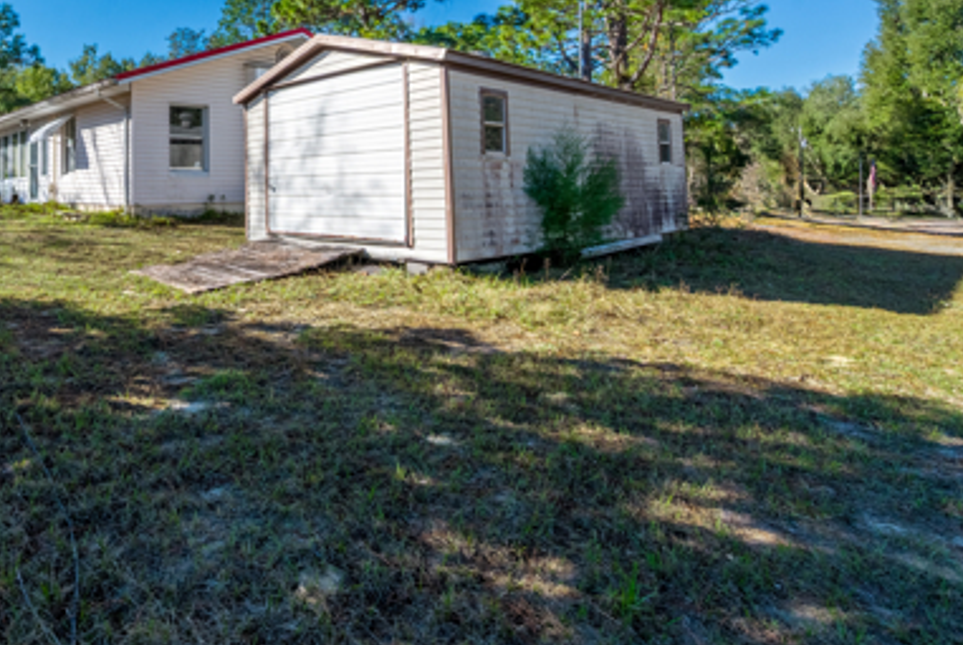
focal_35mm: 22
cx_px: 241
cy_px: 162
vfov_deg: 54.7
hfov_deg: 73.0
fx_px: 589
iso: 400
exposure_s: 1/3200
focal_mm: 14
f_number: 9
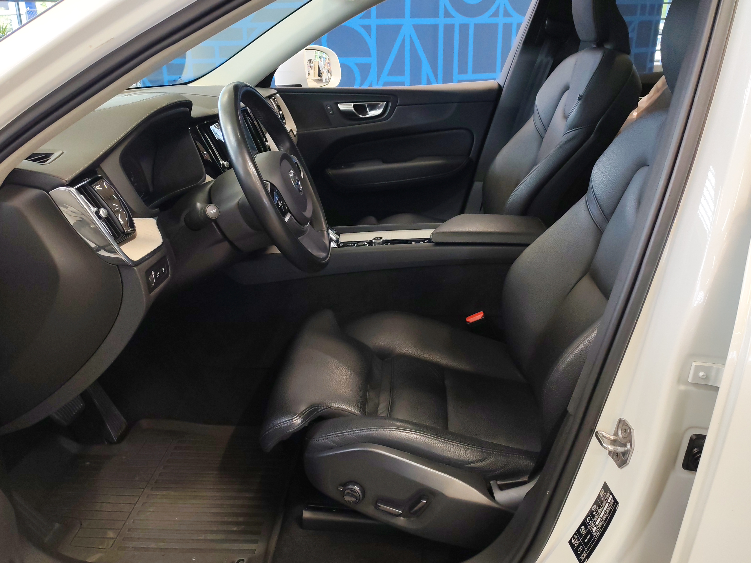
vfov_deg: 45.4
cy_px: 282
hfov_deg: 58.4
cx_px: 376
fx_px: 673
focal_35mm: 31
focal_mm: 6.12
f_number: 1.9
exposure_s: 1/100
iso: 640
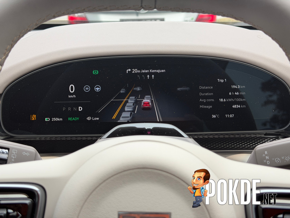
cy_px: 109
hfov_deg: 39.7
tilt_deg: -16.5
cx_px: 145
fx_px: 402
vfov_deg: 30.3
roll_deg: -1.4
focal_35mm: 48
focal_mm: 6.76
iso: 64
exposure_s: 1/499
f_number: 1.78
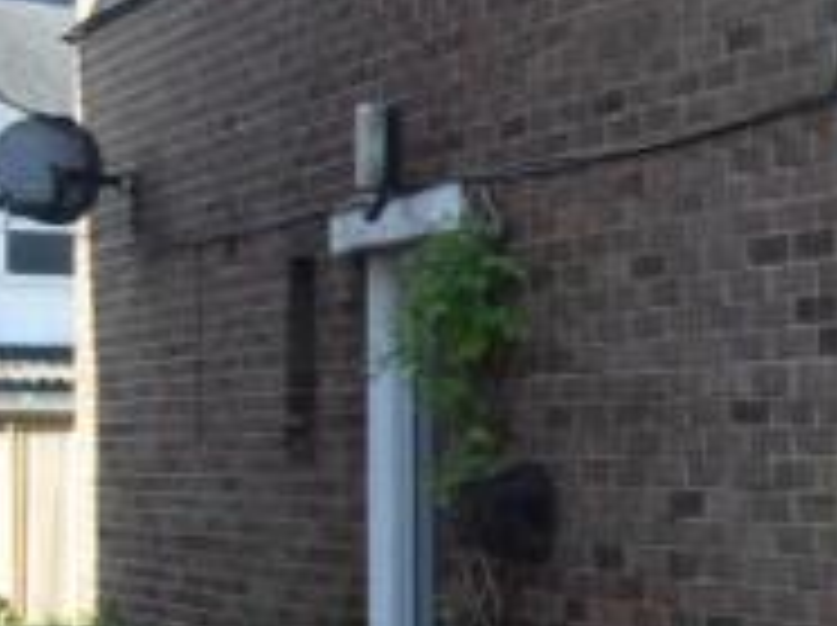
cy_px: 498
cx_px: 1357
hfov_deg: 16.4
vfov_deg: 13.8
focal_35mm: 107
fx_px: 2576
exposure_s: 1/160
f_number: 6.3
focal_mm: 21
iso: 200
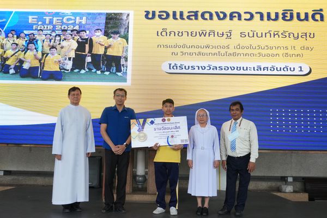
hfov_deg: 53.1
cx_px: 164
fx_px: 327
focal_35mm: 36
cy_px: 109
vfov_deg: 36.9
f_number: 4.5
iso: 1600
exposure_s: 1/200
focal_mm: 24
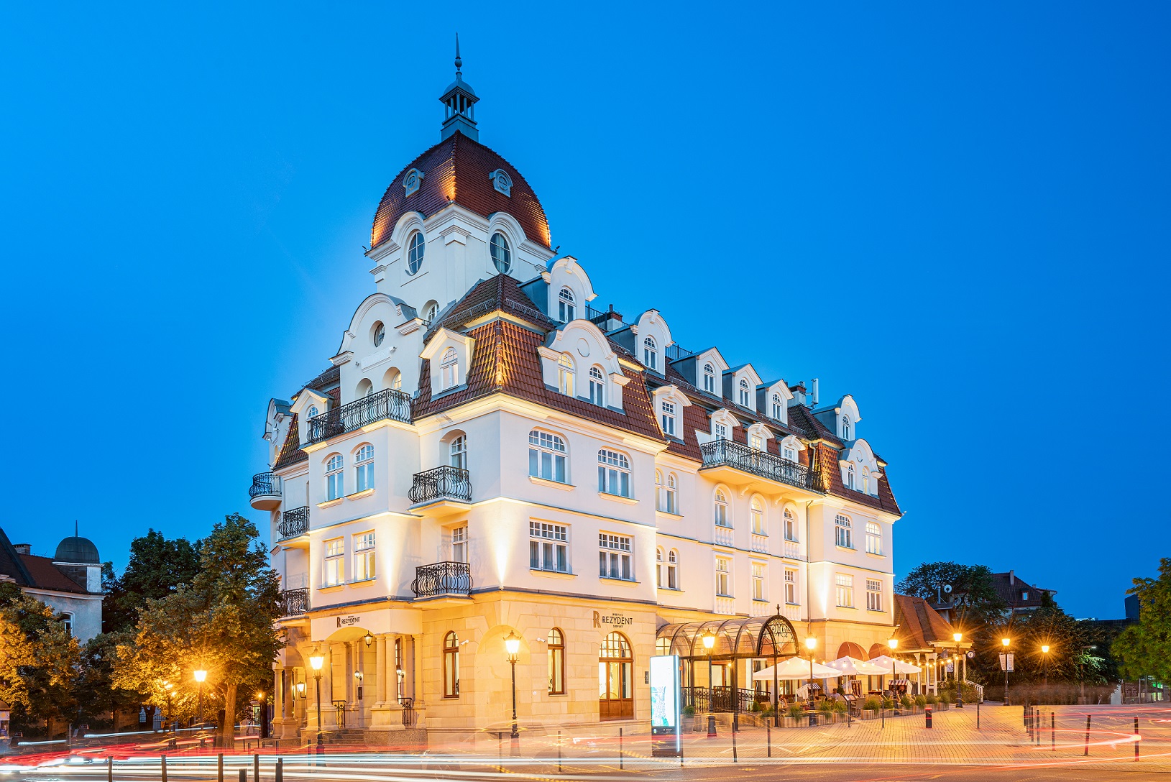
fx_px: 846
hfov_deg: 69.4
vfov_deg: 49.6
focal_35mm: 26
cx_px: 586
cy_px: 391
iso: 100
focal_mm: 26
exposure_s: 30
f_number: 13
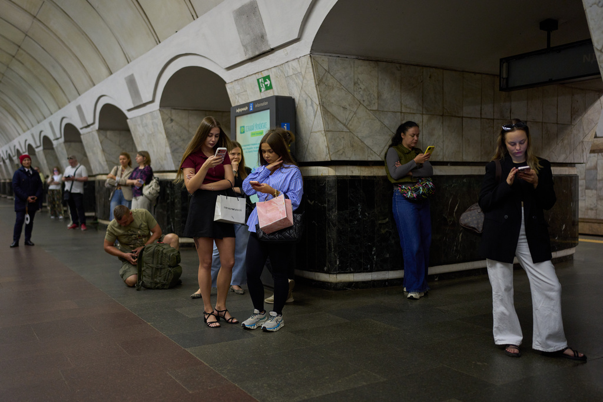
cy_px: 201
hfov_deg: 54.4
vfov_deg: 37.8
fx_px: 586
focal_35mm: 35
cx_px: 302
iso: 1250
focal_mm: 35
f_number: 1.4
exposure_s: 1/320
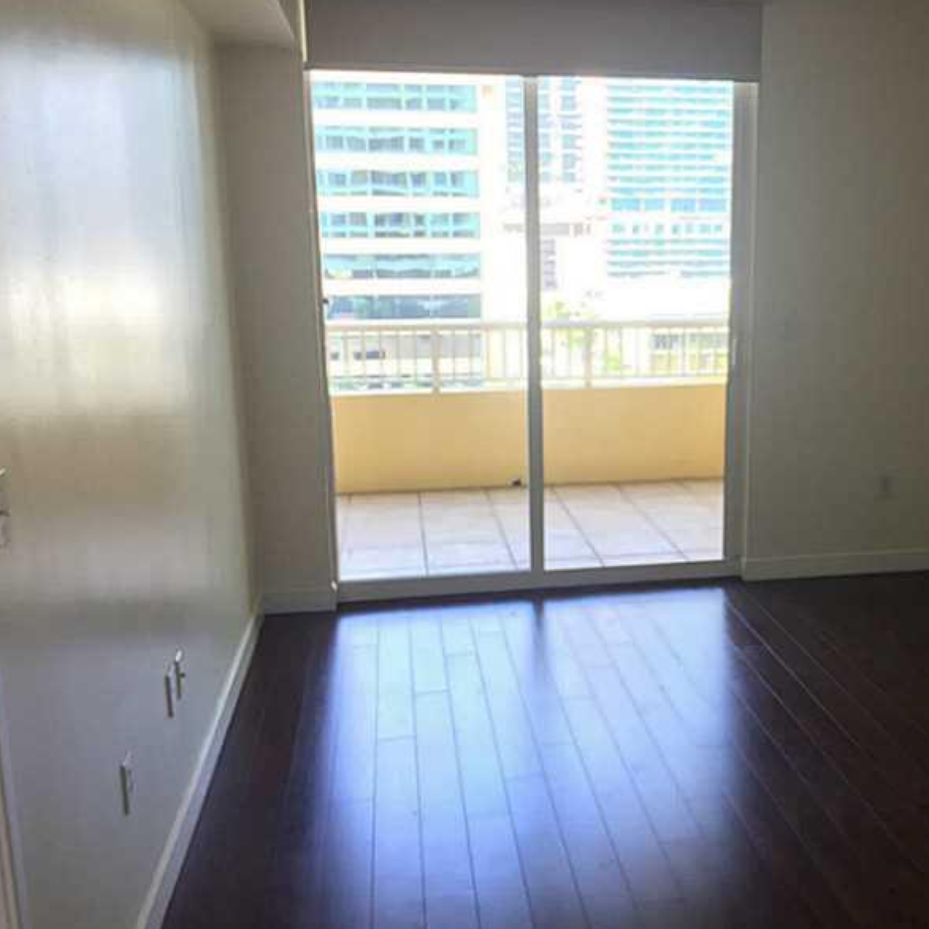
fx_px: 1063
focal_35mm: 35
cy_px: 460
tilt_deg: -11.0
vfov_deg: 47.2
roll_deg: -0.3
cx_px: 620
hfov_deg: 46.5
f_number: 2.2
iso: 80
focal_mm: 4.15
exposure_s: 1/30
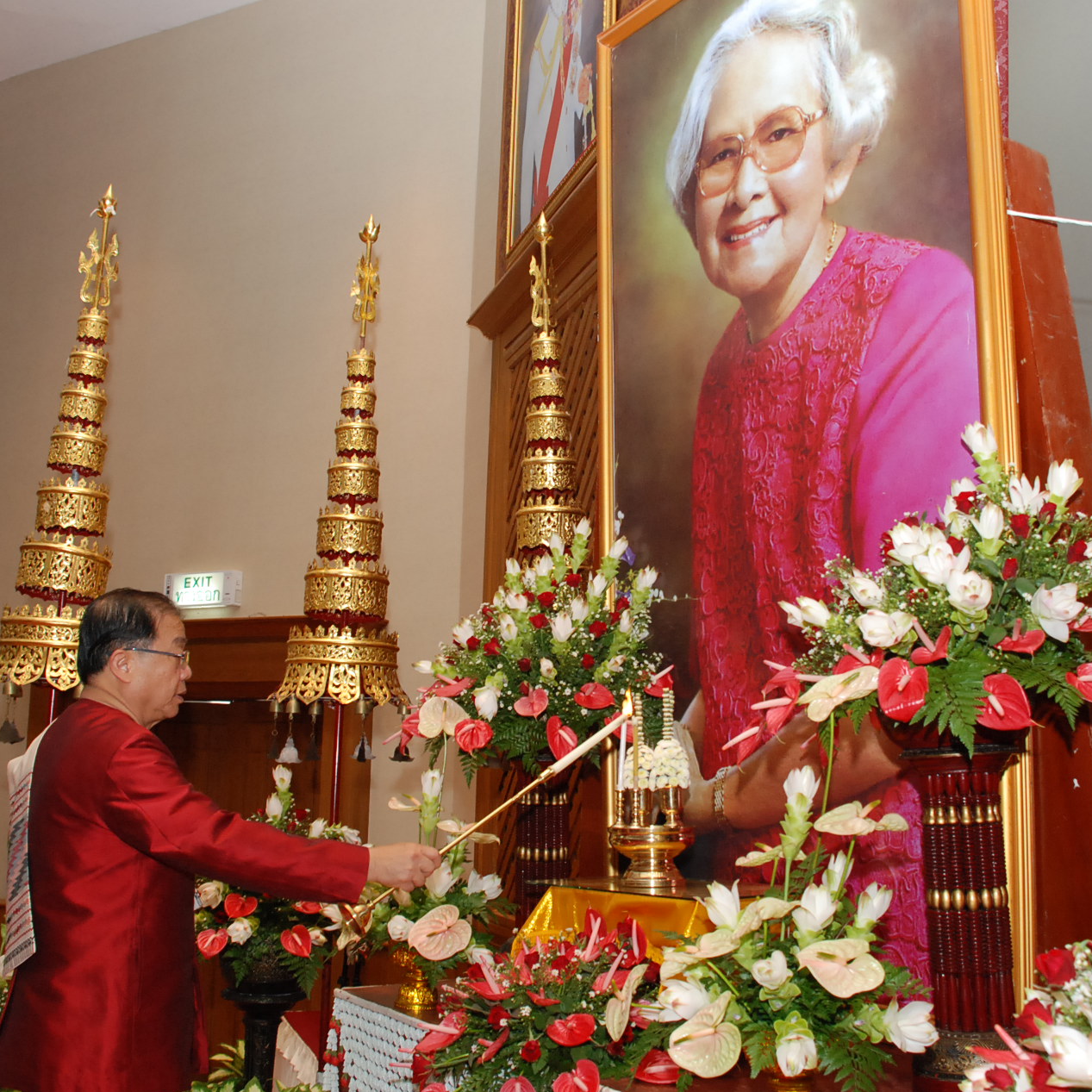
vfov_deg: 42.8
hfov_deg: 42.8
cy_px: 538
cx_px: 586
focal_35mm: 39
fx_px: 1392
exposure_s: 1/60
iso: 800
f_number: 5
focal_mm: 20
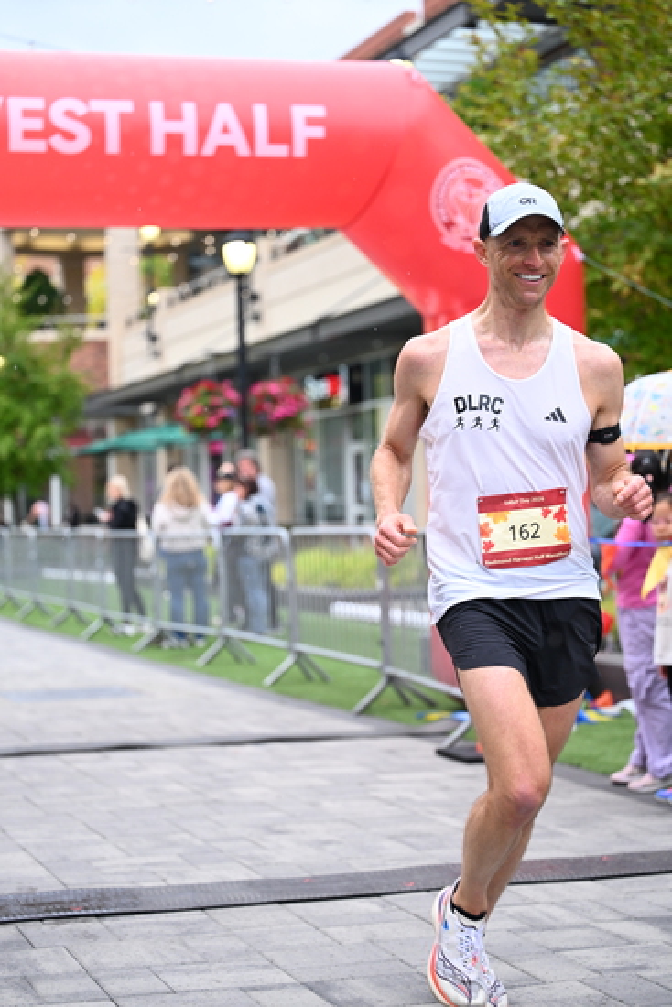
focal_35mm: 70
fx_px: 1959
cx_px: 336
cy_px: 504
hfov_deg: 19.5
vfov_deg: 28.8
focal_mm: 70
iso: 1250
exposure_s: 1/1250
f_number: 2.8
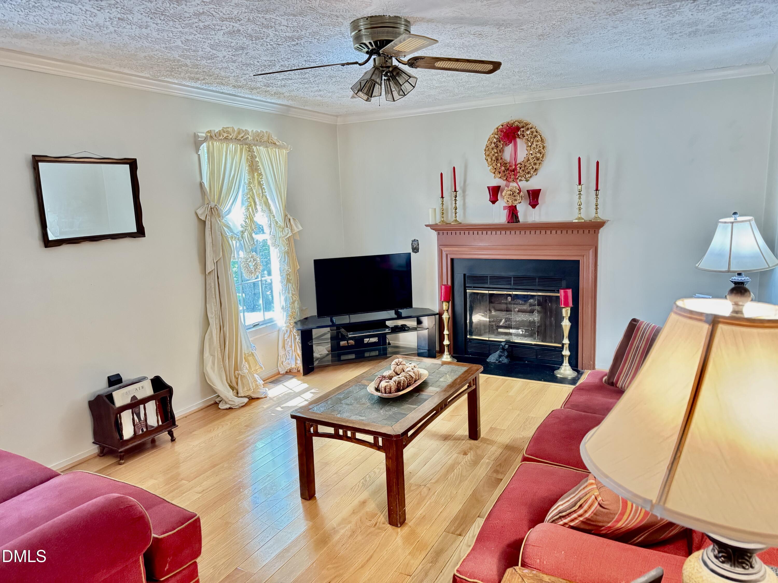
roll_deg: +2.1
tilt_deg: -9.8
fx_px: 539
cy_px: 292
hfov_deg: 71.6
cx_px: 389
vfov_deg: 56.8
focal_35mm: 24
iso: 800
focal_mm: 6.76
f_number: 1.78
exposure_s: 1/40
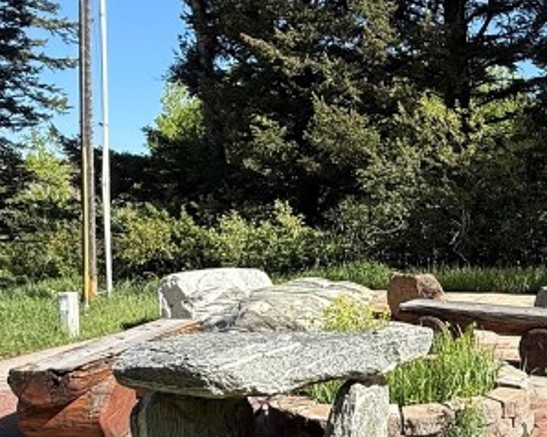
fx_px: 760
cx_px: 496
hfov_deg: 37.0
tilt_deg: -2.7
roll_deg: +0.0
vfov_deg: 32.0
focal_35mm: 47
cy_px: 241
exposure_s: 1/1125
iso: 50
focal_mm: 2.22
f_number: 2.2
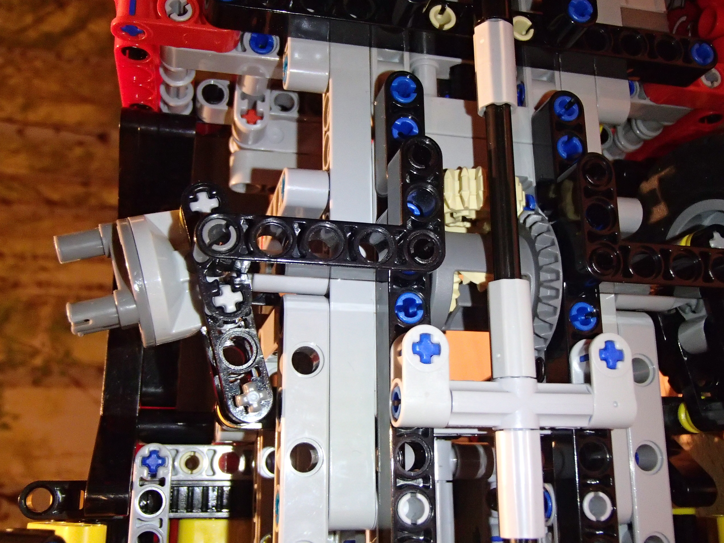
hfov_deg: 50.1
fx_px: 774
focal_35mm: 37
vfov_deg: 38.7
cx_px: 362
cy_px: 272
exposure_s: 1/40
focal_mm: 6.64
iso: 1000
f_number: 4.7
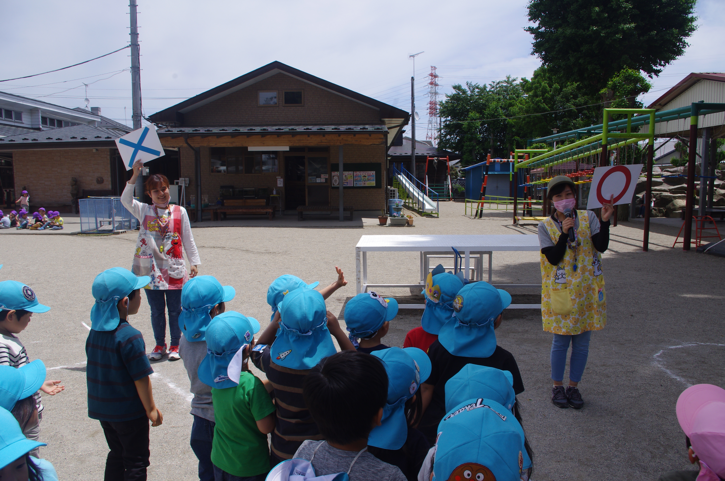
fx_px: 543
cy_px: 240
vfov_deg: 47.8
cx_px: 362
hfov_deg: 67.4
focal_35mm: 27
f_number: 11
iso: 200
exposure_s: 1/250
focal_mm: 18
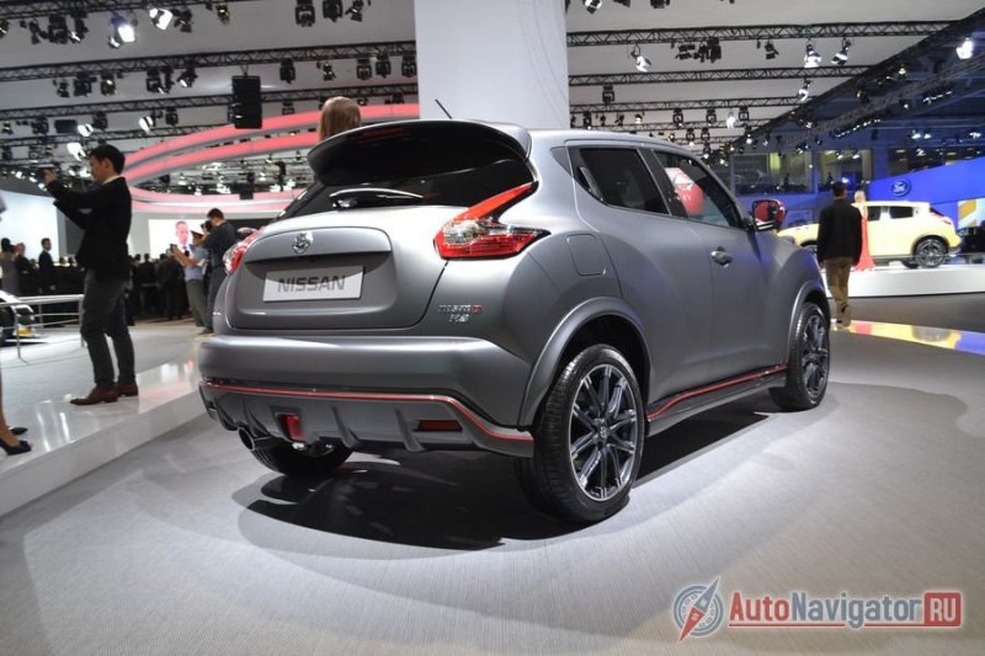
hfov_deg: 61.9
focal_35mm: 30
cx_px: 492
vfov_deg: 43.6
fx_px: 821
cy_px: 328
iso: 400
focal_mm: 20
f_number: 4.5
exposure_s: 1/80
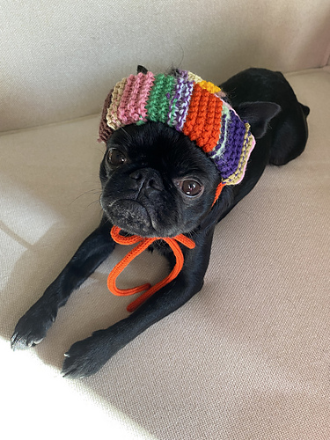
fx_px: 330
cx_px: 165
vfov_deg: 67.3
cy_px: 220
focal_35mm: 26
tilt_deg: -52.6
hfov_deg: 53.1
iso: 125
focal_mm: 4.25
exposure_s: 1/81
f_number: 1.8
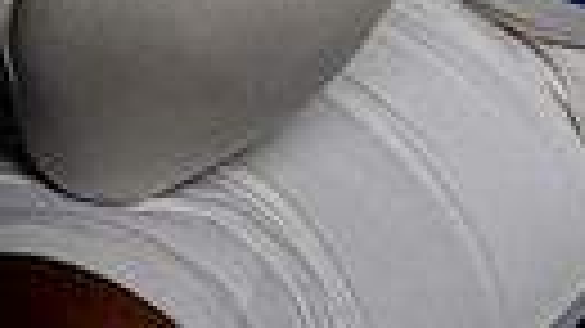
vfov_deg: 5.1
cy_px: -598
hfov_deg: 9.5
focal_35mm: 225
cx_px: 634
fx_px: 3489
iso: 64
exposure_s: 1/250
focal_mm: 62
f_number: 8
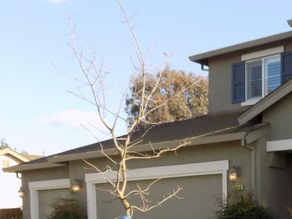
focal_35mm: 67
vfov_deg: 19.9
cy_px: 294
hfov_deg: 27.4
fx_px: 565
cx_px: 288
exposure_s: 1/400
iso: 80
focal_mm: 4
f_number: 3.1
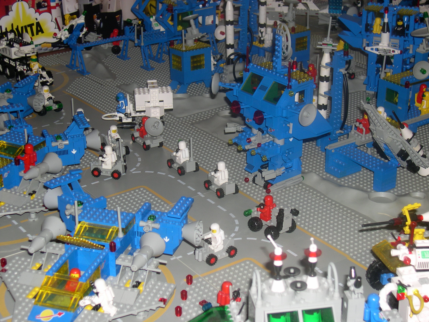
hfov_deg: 29.0
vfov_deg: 21.9
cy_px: 161
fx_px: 830
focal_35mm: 67
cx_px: 214
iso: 100
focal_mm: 14.2
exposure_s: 1/60
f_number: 3.7
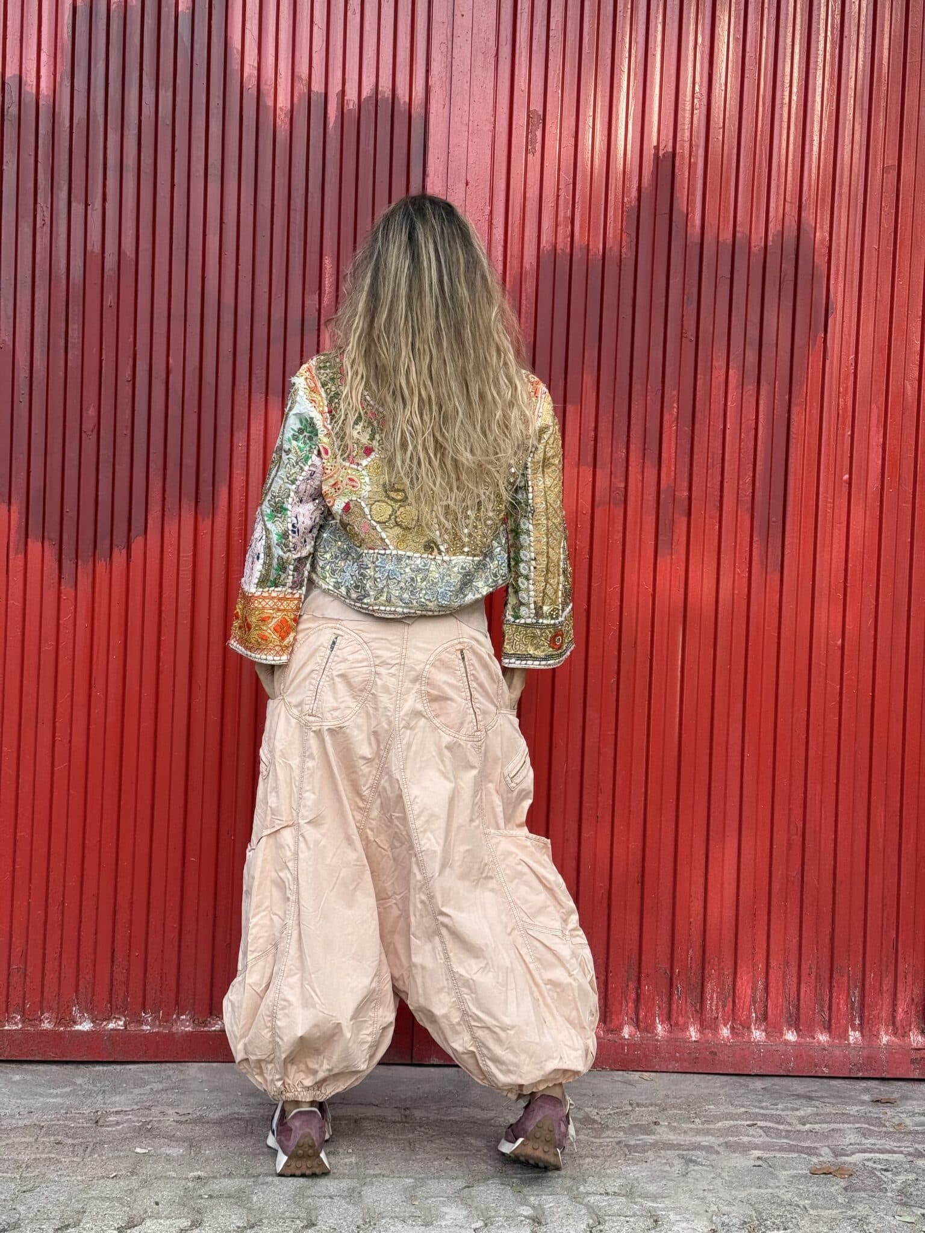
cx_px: 462
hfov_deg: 30.3
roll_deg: -2.7
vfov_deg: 39.7
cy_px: 616
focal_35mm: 48
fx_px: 1710
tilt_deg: +0.9
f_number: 1.78
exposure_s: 1/1264
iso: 80
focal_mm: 6.76
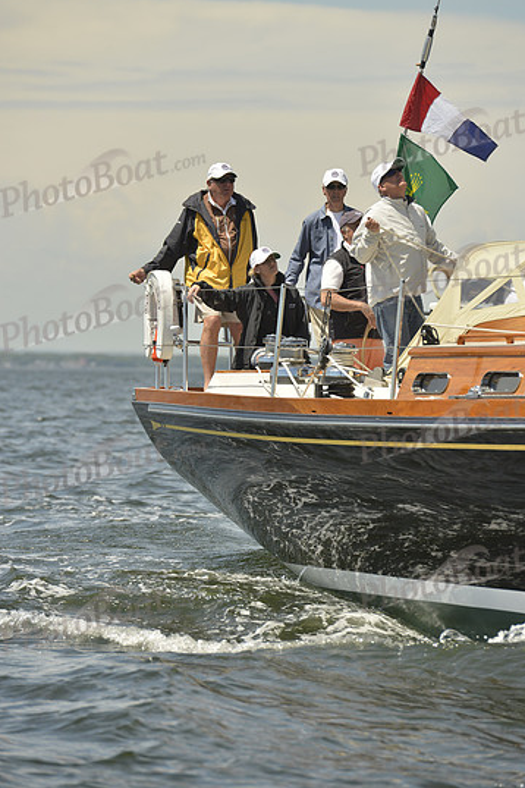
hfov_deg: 6.4
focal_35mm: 216
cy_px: 371
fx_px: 4725
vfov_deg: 9.5
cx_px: 282
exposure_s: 1/1600
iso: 280
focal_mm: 200
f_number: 7.1
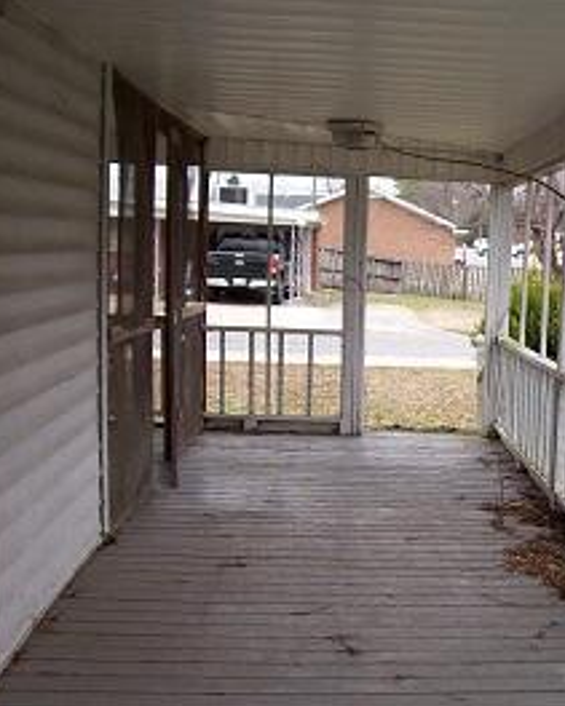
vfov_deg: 33.0
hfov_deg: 25.9
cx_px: 498
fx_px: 1192
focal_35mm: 57
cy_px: 416
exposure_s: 1/64
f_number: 2.7
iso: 80
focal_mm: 6
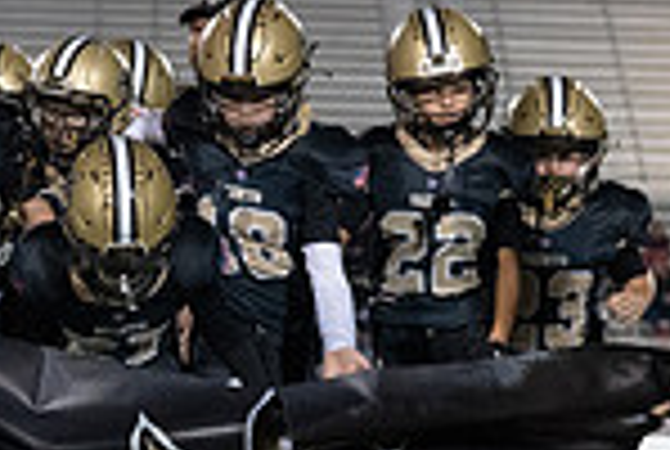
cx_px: 148
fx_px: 5072
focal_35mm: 272
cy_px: 322
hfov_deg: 7.5
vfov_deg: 5.1
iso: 6400
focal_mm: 70
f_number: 2.8
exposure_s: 1/1250
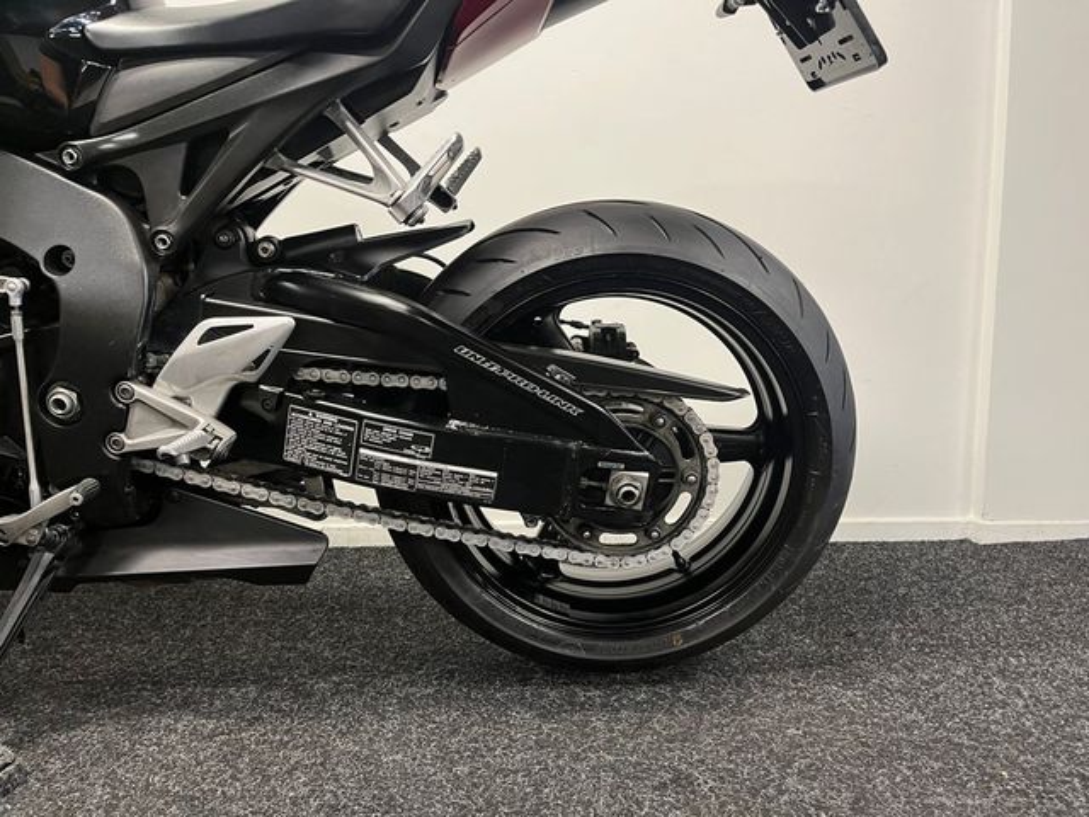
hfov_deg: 67.3
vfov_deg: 53.1
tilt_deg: -5.9
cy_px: 408
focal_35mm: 26
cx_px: 544
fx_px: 818
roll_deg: +0.0
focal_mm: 5.1
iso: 160
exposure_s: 1/50
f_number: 1.6
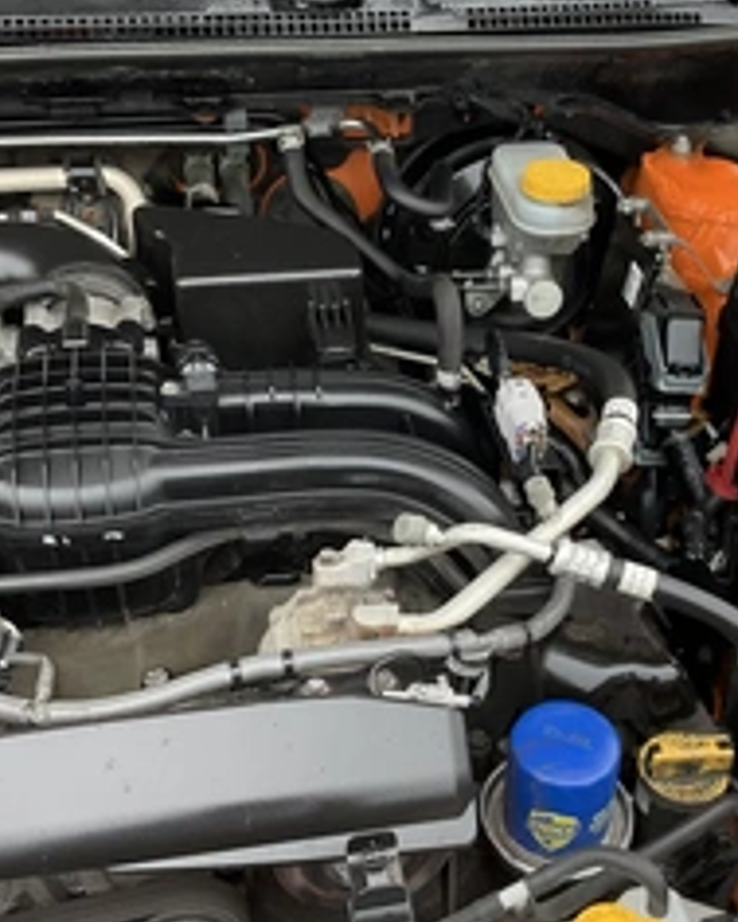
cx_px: 496
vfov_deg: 38.8
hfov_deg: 31.2
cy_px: 473
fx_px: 1310
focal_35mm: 48
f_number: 1.8
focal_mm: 3
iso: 40
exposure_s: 1/122
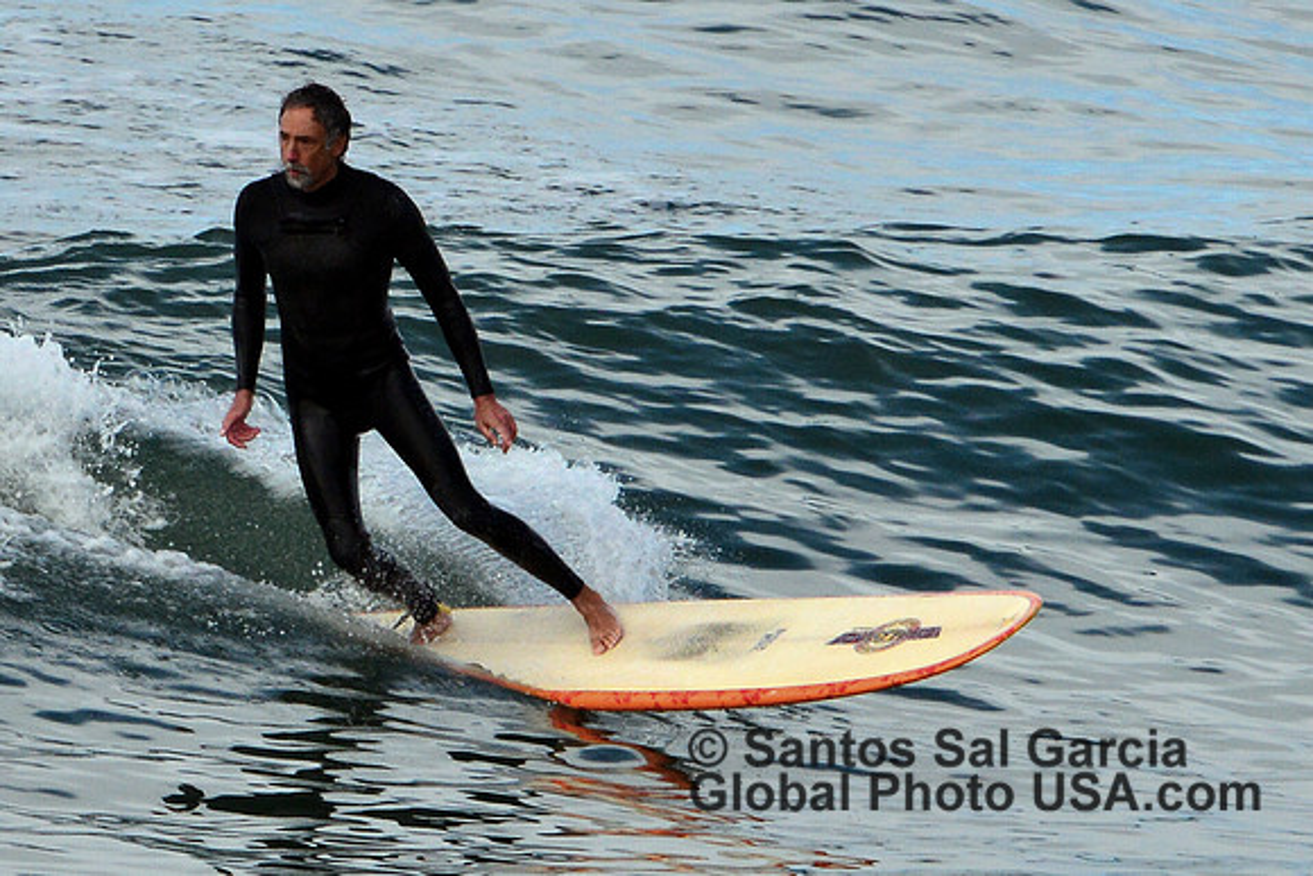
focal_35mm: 550
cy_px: 438
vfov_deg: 2.5
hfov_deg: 3.7
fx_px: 20063
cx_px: 656
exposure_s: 1/800
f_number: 18
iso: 1250
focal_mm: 550
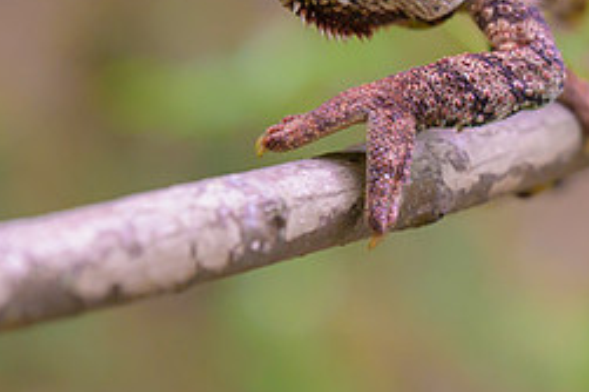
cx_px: 117
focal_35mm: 369
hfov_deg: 5.6
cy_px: -59
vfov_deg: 3.7
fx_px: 6033
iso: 1600
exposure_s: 1/800
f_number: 4
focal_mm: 96
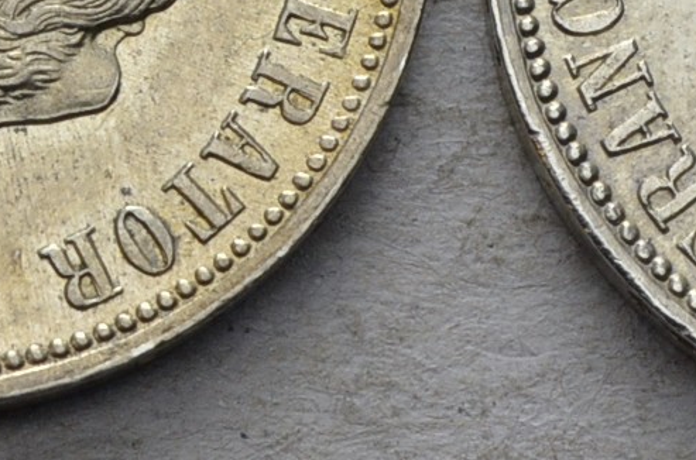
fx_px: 6942
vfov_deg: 3.8
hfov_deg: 5.7
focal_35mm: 360
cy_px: -14
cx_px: -120
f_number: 14
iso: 400
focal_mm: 48
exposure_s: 1/250
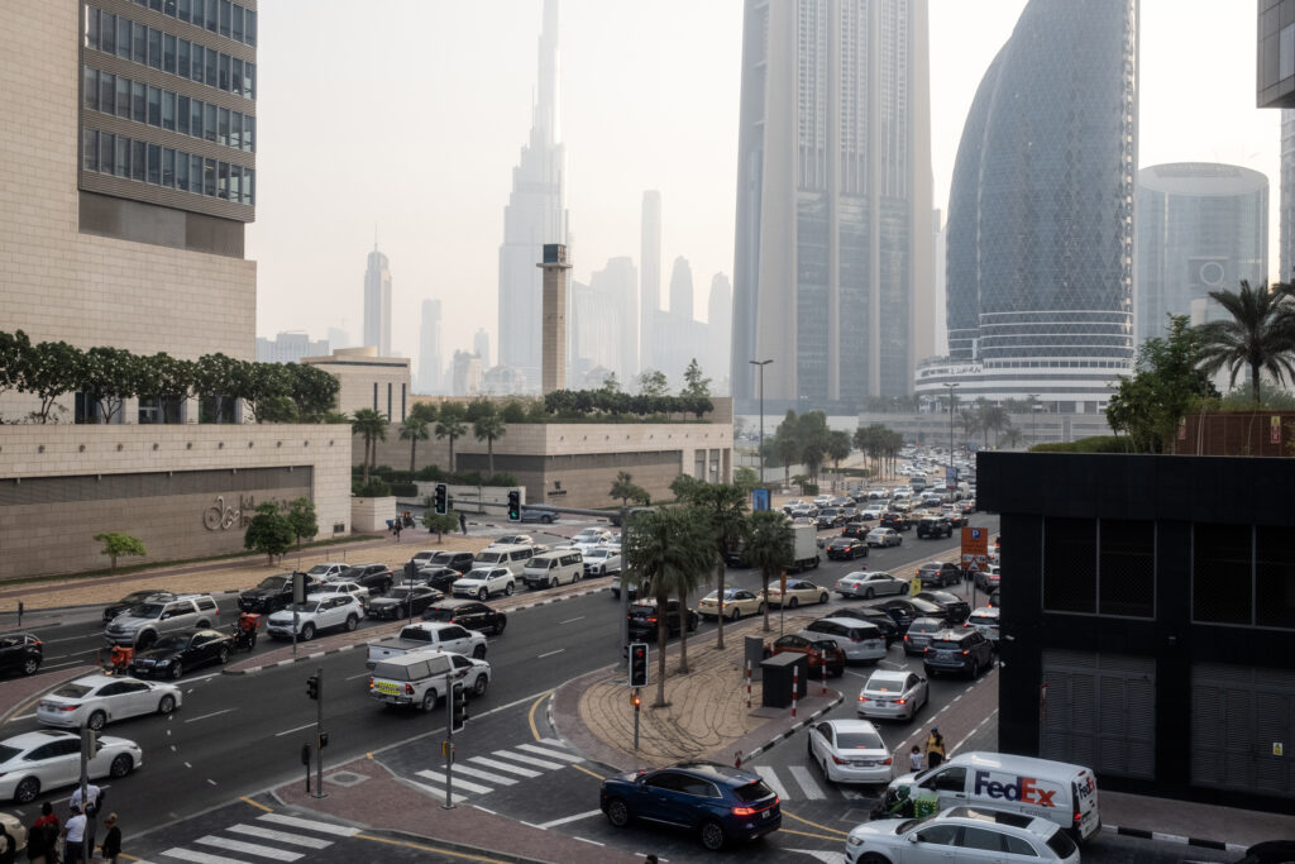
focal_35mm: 35
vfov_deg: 37.9
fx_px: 1259
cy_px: 432
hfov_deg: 54.4
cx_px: 648
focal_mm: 23
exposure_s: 1/160
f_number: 11
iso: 1000
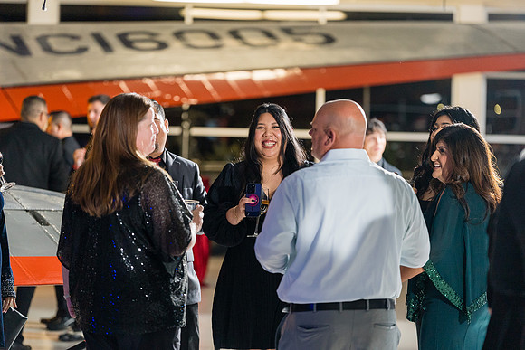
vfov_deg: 9.9
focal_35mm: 138
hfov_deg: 14.9
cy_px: 175
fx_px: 2013
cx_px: 262
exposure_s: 1/250
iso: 1250
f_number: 2.8
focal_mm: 138
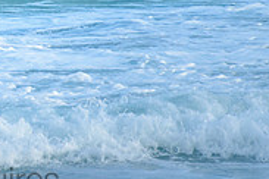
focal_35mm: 1555
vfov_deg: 0.9
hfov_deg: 1.3
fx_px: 11618
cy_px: -128
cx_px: -151
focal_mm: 400
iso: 500
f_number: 5.6
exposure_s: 1/1250
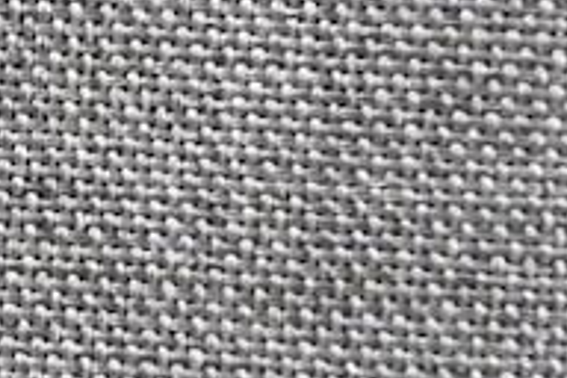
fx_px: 5748
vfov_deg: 3.8
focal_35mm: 365
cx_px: -405
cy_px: 40
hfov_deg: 5.6
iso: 200
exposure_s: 1/125
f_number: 10
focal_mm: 70
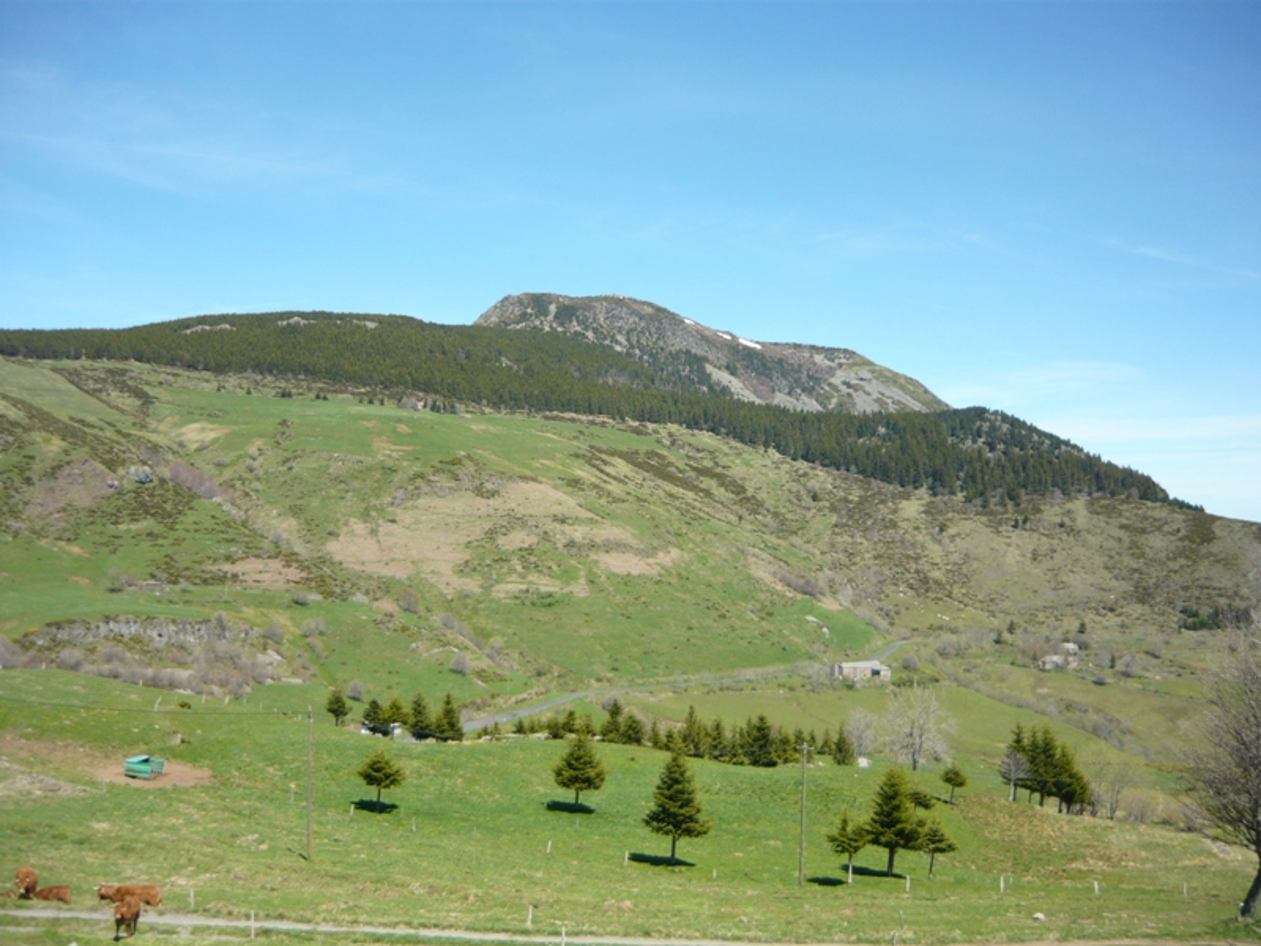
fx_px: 1202
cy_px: 473
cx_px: 630
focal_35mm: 33
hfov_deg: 55.4
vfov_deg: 42.9
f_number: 8
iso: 100
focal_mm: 5.5
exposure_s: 1/125
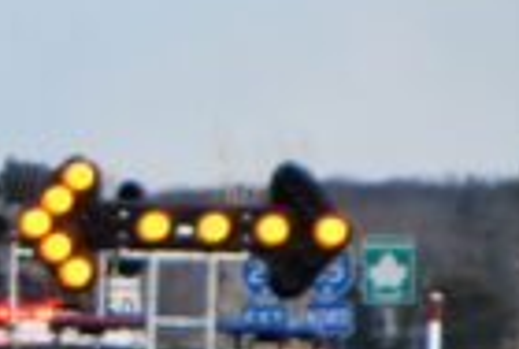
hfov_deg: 1.5
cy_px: 369
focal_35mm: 1399
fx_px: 20212
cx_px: -641
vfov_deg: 1.0
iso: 800
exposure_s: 1/2500
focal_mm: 170
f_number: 6.3
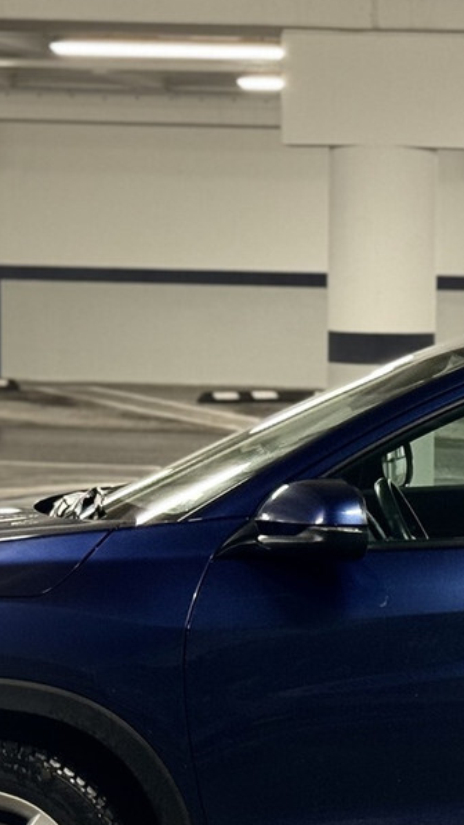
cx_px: 595
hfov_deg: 8.5
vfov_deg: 15.3
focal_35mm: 140
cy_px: 575
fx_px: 3065
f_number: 1.78
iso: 200
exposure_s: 1/33
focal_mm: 6.76
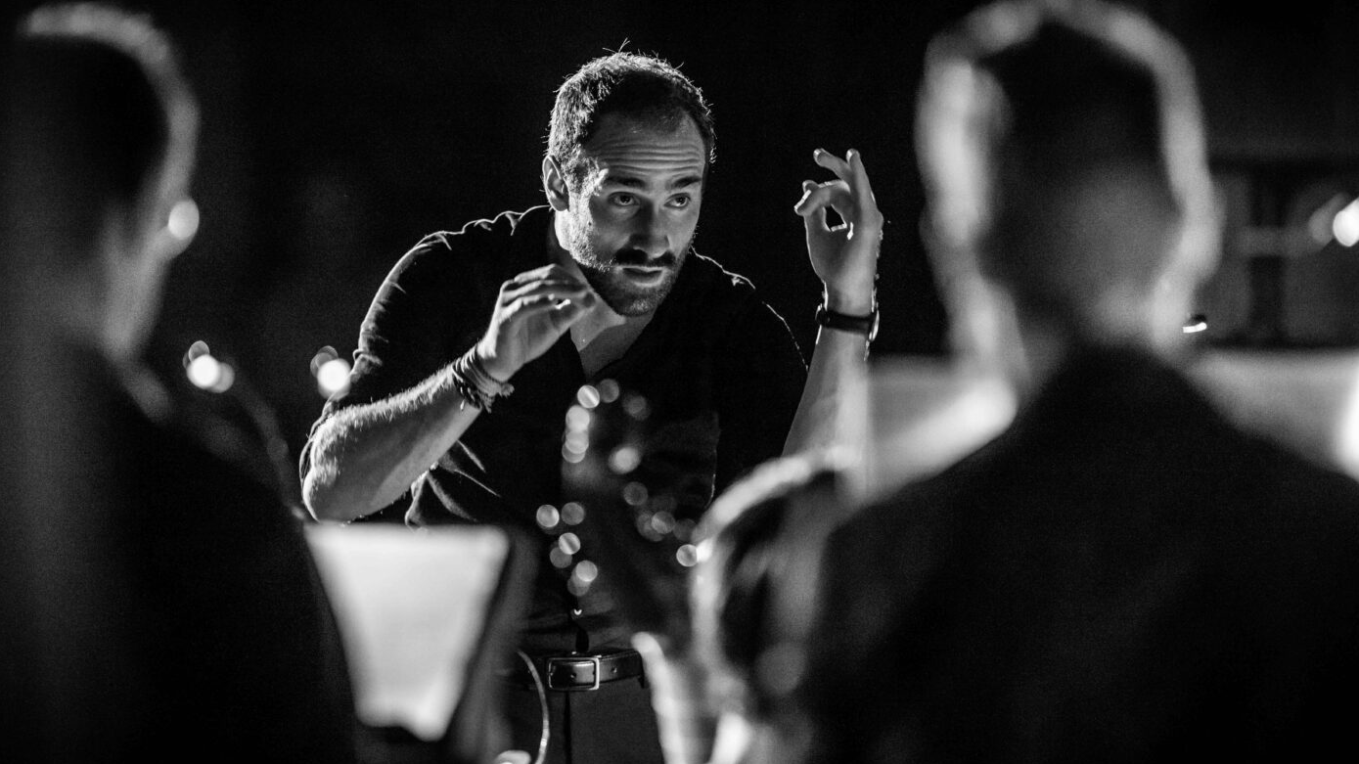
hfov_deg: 10.3
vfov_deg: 5.8
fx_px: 7567
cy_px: 393
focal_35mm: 210
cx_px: 680
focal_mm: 200
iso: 3200
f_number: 2
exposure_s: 1/250
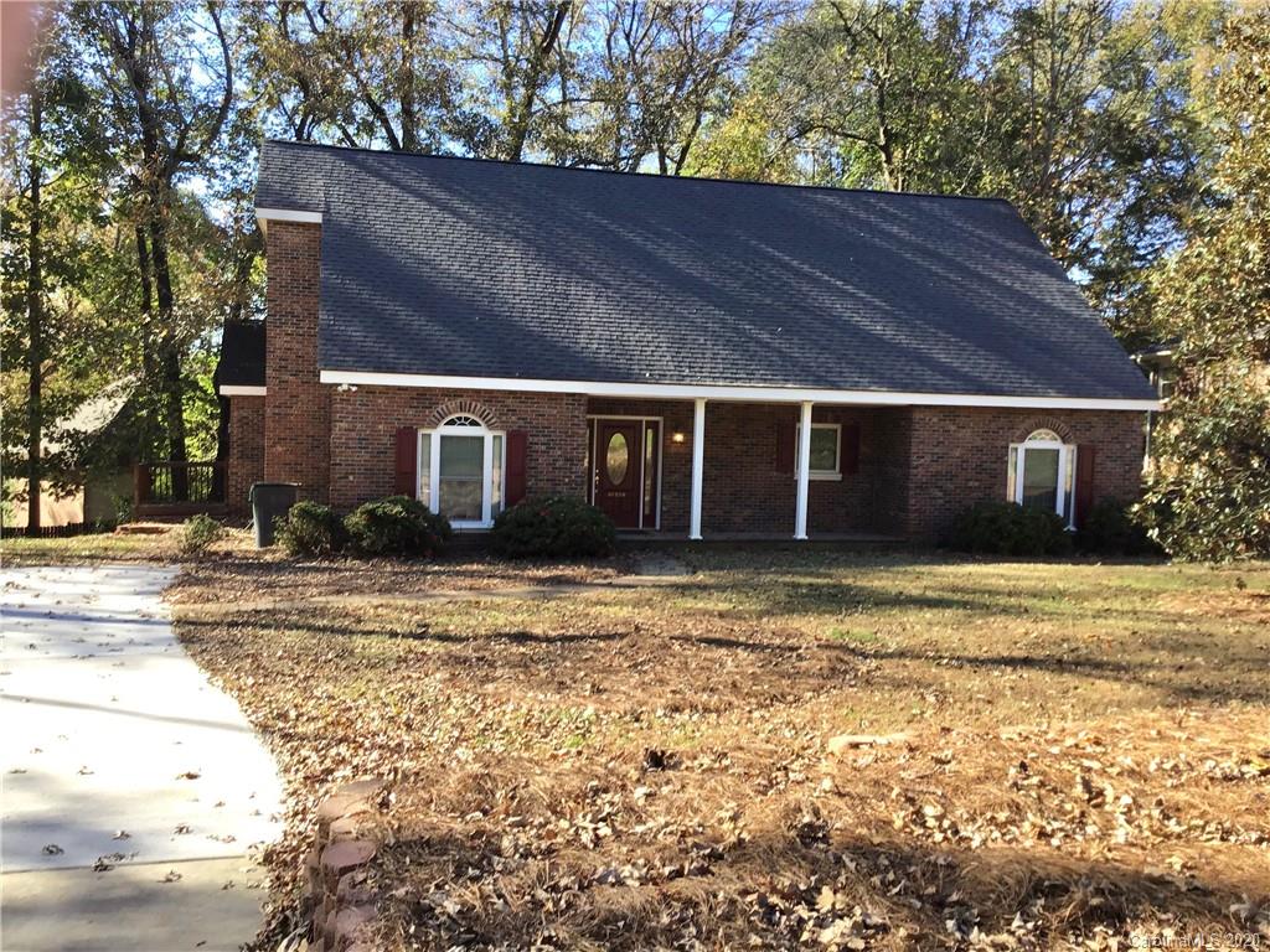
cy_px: 476
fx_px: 1137
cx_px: 635
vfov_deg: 45.4
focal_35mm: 31
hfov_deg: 58.4
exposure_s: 1/218
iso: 25
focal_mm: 3.3
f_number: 2.4
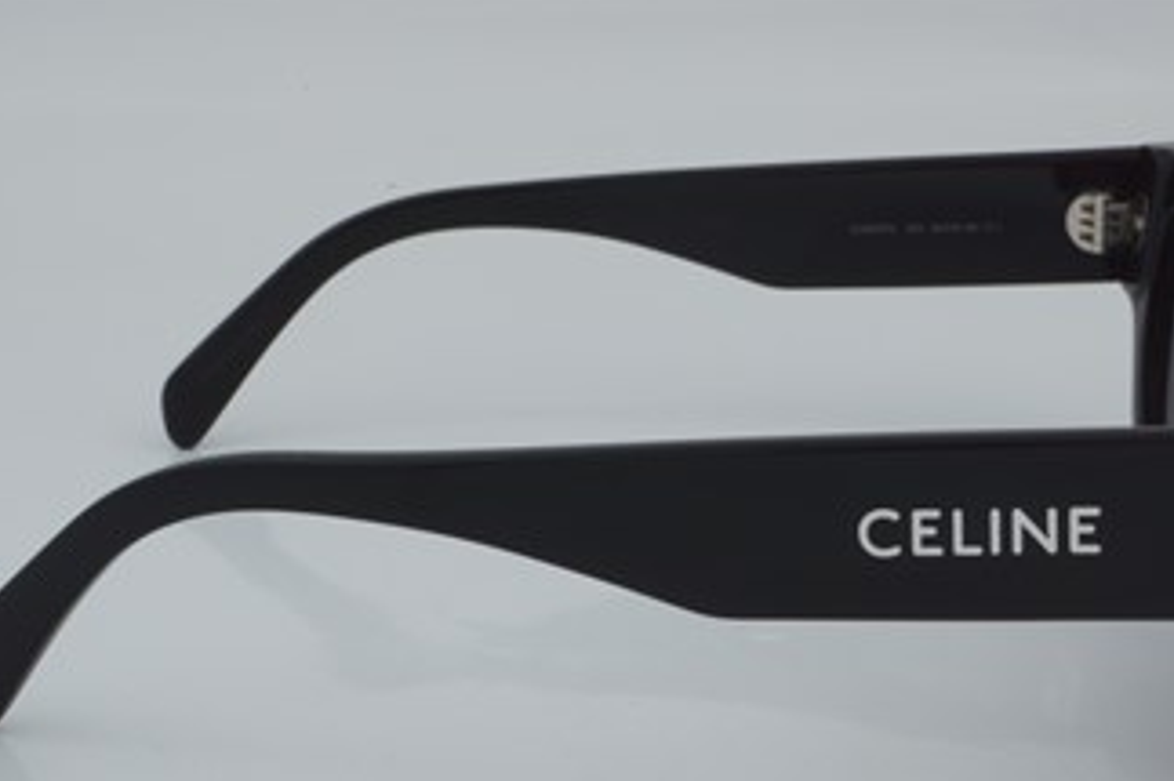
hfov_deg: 21.9
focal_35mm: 93
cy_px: 458
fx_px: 3031
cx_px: 658
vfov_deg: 14.7
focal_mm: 50
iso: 100
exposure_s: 1/4
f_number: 32
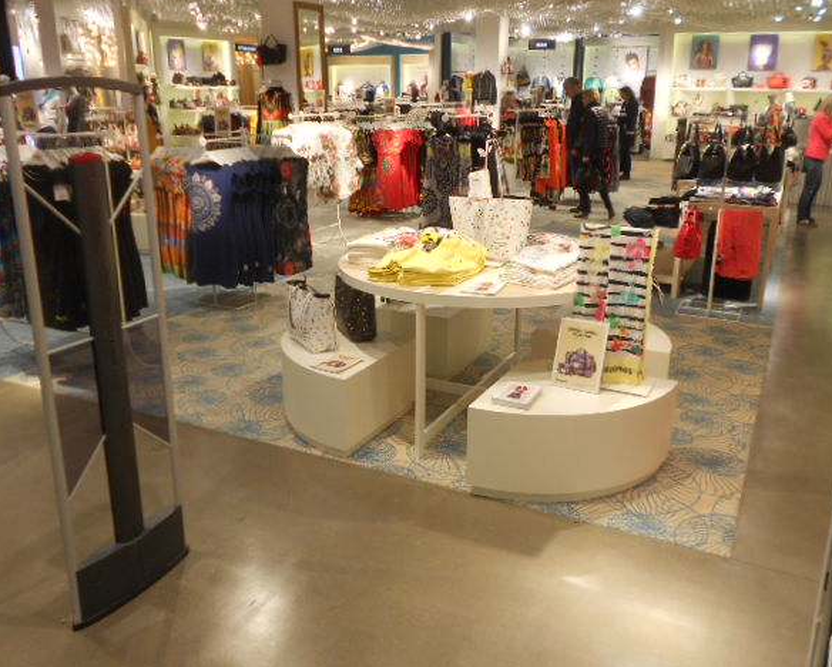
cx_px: 429
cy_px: 331
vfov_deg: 47.2
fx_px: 764
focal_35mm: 31
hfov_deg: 57.1
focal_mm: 5.3
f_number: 3.4
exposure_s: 1/30
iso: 125
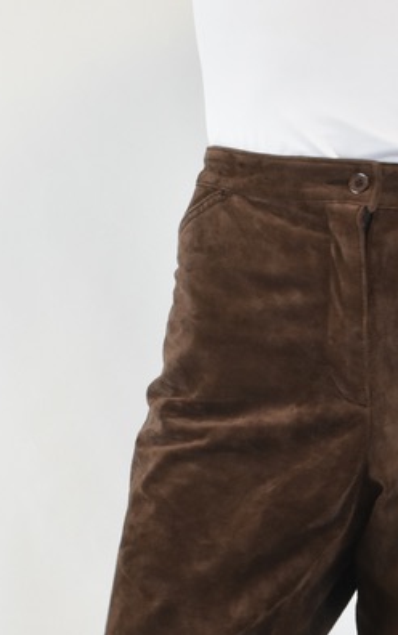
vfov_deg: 15.1
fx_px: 2322
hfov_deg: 9.8
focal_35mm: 134
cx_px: 313
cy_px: 742
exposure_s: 1/25
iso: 1600
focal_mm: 32
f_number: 16
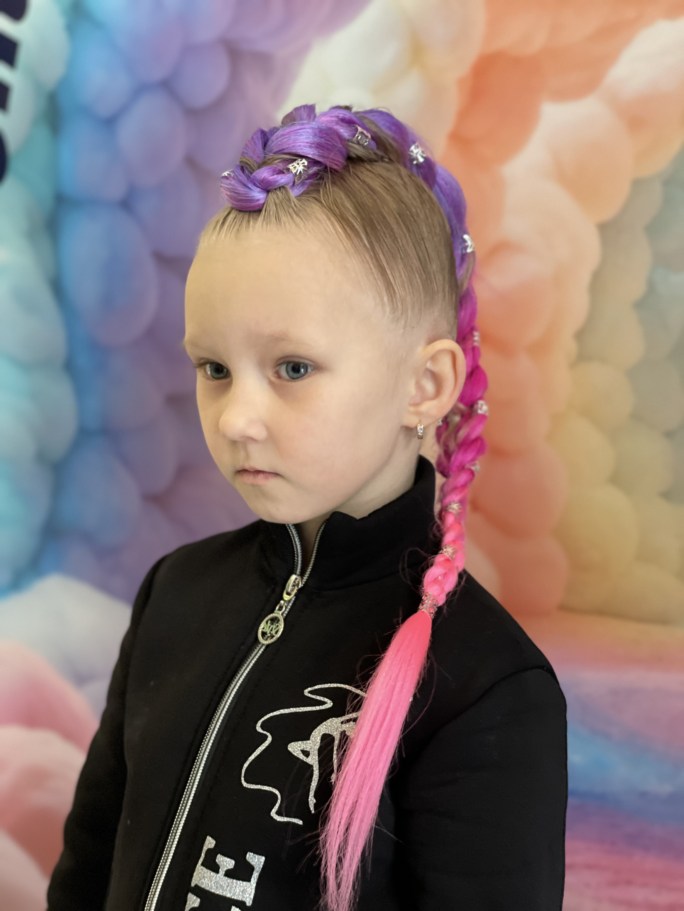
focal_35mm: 52
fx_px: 1370
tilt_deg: -9.8
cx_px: 342
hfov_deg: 28.0
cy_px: 456
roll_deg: -2.6
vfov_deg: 36.8
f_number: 2
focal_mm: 6
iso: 200
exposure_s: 1/100
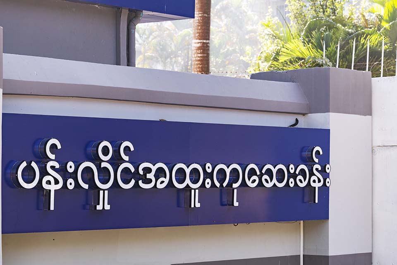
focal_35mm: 102
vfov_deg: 13.4
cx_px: 198
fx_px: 1125
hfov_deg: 20.0
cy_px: 132
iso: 250
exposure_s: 1/250
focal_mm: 102
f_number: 8
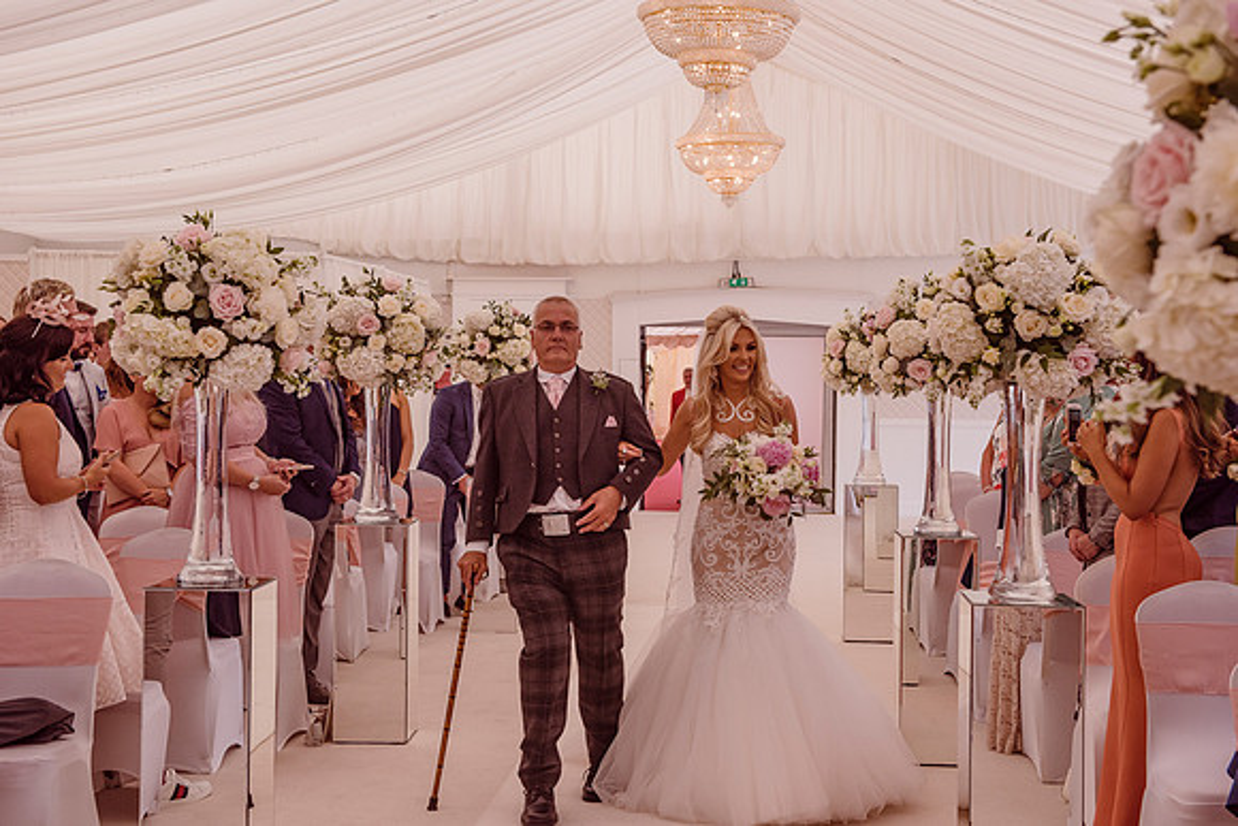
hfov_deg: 38.8
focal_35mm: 51
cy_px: 413
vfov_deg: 26.4
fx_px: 1758
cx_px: 611
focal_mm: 50
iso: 640
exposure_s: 1/500
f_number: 5.6
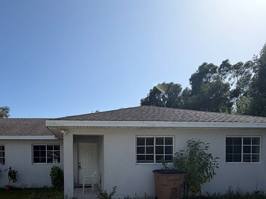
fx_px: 184
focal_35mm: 24
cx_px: 99
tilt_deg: -0.5
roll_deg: +0.2
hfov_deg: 70.4
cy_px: 164
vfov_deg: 52.5
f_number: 2.2
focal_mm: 2.22
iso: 20
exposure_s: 1/1050
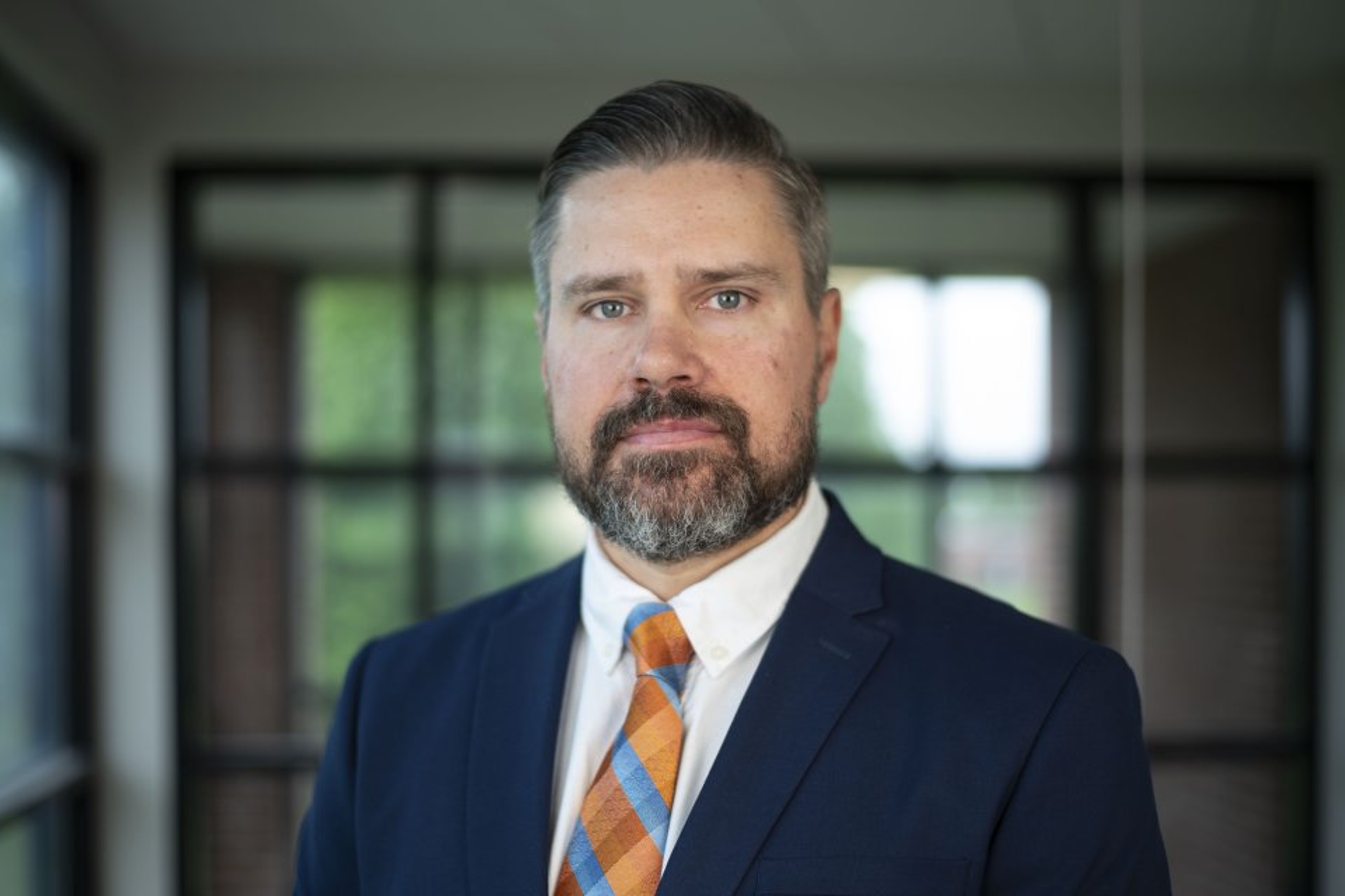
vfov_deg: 27.0
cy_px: 448
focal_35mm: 50
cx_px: 672
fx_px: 1868
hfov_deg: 39.6
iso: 100
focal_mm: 50
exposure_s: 1/125
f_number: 1.8
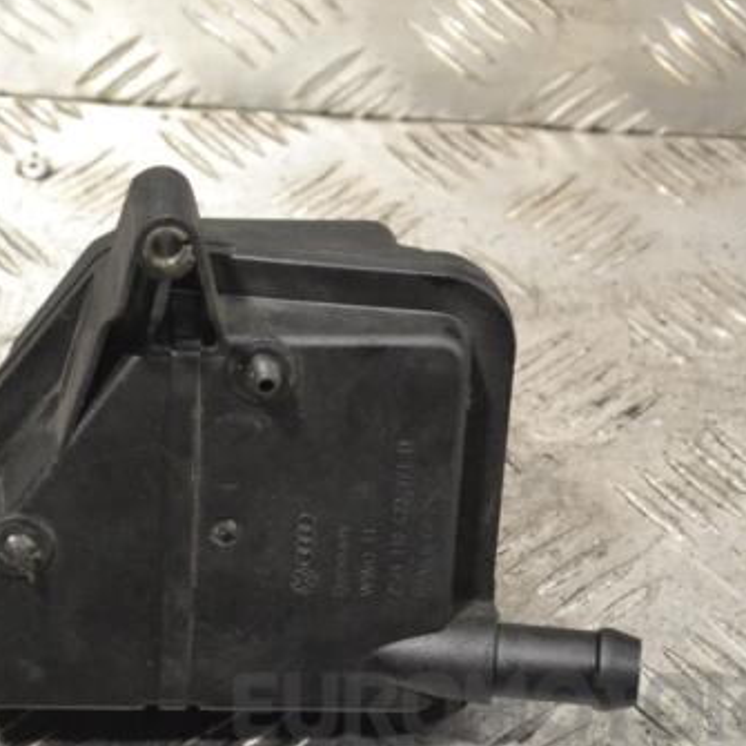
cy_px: 410
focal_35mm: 105
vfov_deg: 16.6
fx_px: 2560
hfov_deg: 16.5
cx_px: 192
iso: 3200
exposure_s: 1/200
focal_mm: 46
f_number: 7.1
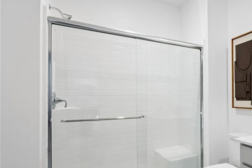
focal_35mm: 27
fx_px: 189
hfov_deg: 54.9
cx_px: 243
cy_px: 98
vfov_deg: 47.7
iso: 400
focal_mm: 14
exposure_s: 1/4
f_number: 9.5
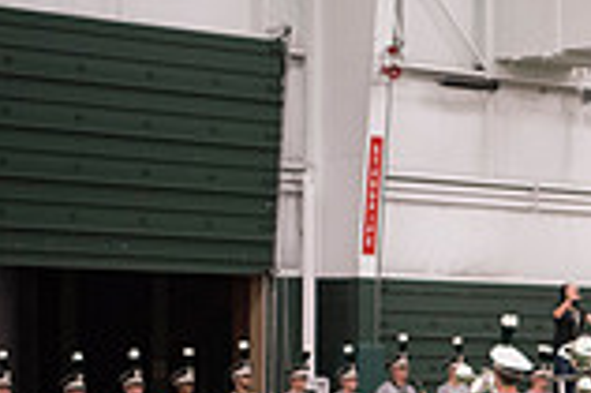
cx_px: 980
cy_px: 421
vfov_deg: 7.1
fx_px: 3132
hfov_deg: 10.3
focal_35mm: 191
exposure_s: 1/200
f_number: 3.2
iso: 3200
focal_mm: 52
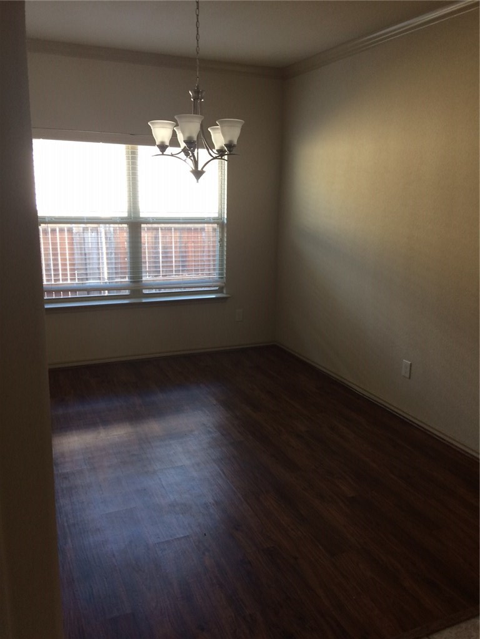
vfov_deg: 61.7
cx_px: 240
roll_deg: -0.1
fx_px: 536
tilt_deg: -13.0
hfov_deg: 48.2
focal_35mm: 29
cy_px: 320
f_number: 2.2
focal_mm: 4.15
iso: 50
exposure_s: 1/30
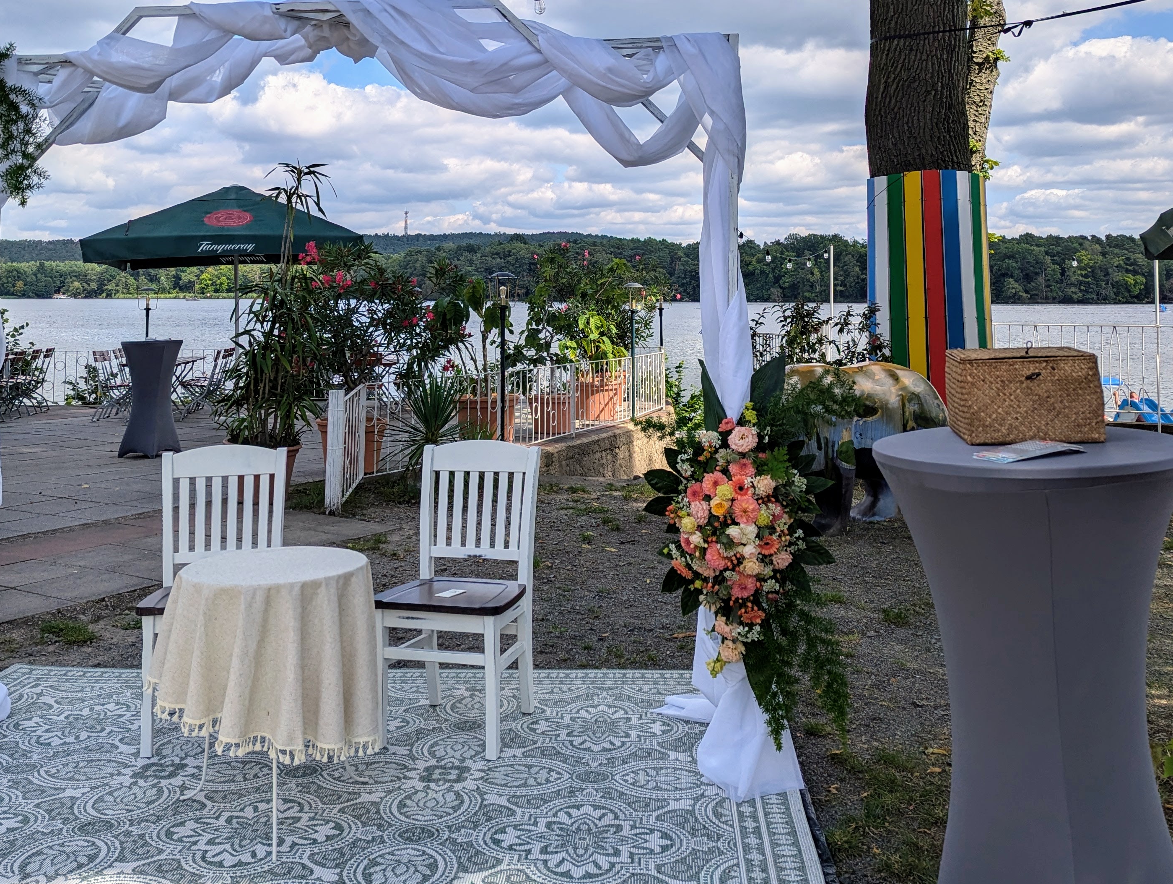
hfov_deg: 52.5
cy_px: 248
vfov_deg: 39.9
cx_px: 532
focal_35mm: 35
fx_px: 1188
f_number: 1.85
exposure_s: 1/2695
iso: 48
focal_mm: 6.81
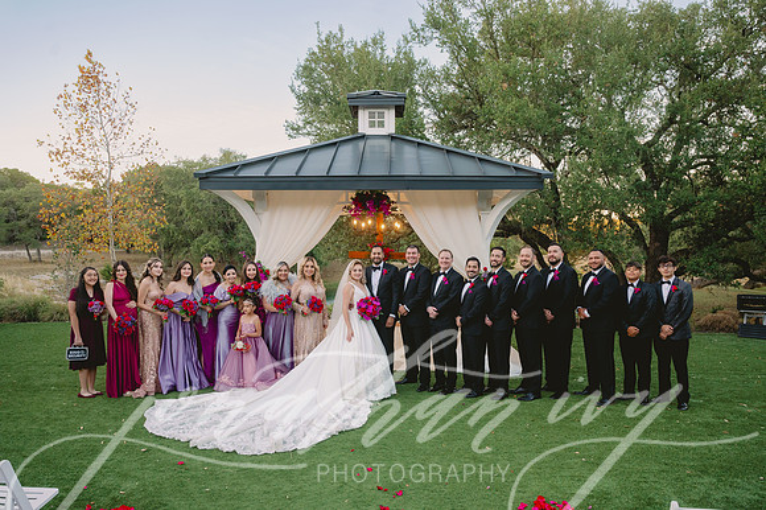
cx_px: 383
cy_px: 255
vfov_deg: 49.5
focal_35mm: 26
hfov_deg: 69.4
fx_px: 553
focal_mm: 26
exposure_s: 1/400
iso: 1250
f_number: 4.5
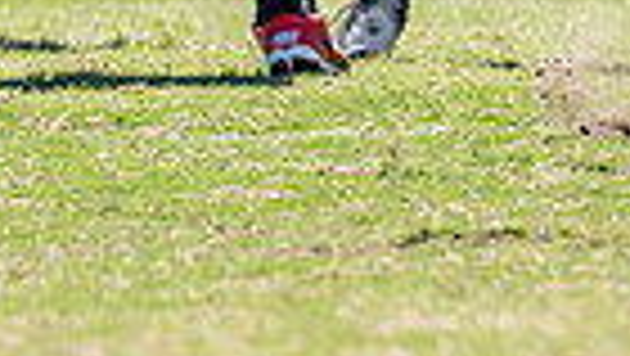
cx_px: 1135
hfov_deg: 1.7
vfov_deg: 1.0
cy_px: -394
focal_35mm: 1268
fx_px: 21198
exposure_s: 1/1600
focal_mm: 200
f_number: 2.8
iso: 100
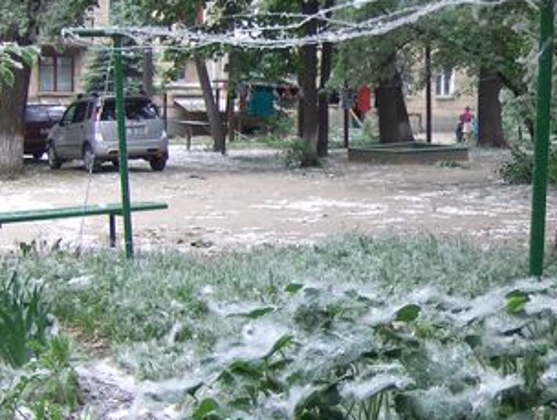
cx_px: 489
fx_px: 1112
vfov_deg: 21.4
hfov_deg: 27.2
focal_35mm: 69
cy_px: 230
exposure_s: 1/123
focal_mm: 7.5
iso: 128
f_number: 2.8
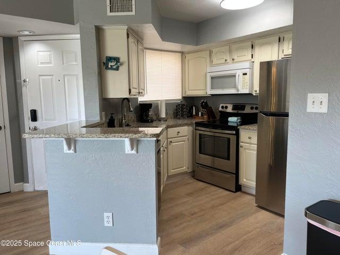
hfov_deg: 67.3
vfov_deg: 53.1
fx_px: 255
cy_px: 128
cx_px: 170
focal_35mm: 26
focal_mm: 5.1
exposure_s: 1/120
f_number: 1.6
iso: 80
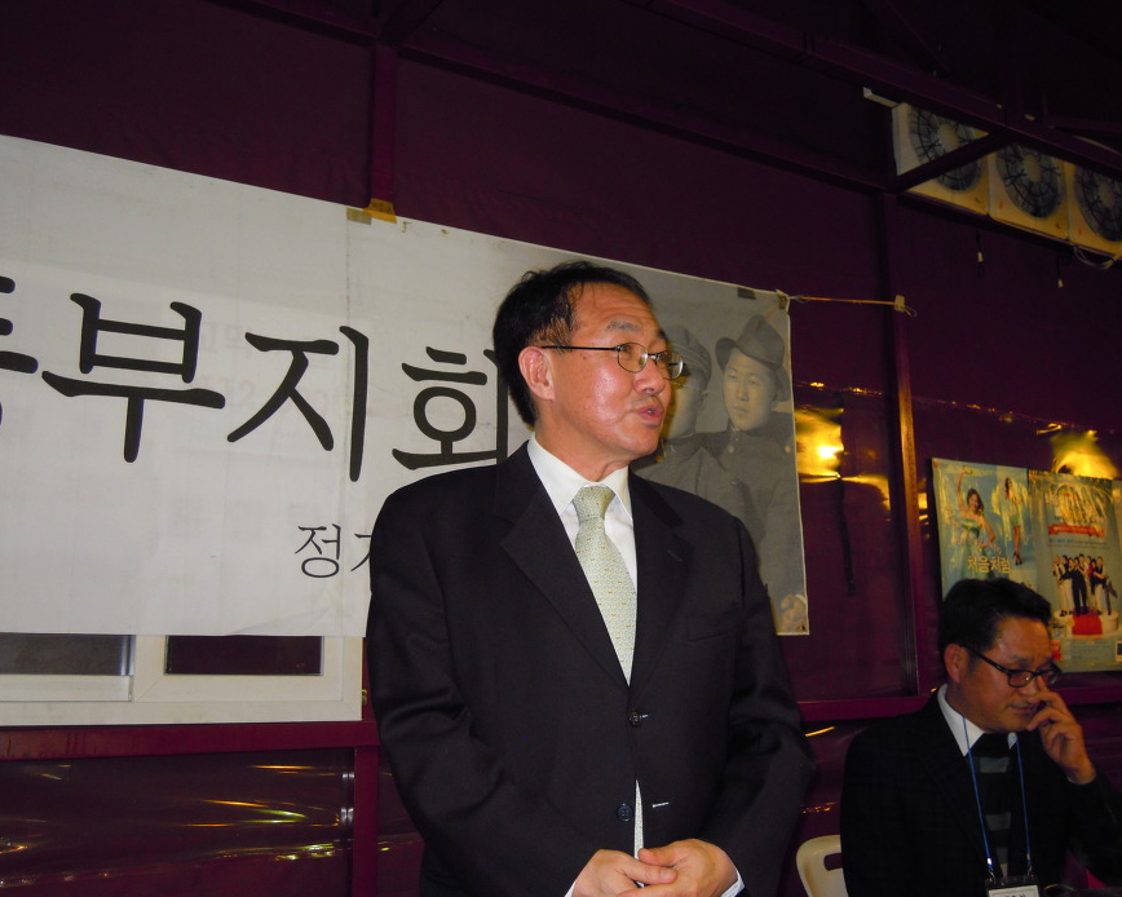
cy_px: 446
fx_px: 1129
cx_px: 553
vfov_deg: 43.3
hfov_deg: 52.9
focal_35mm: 34
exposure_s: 1/25
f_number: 2.8
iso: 200
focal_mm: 5.7
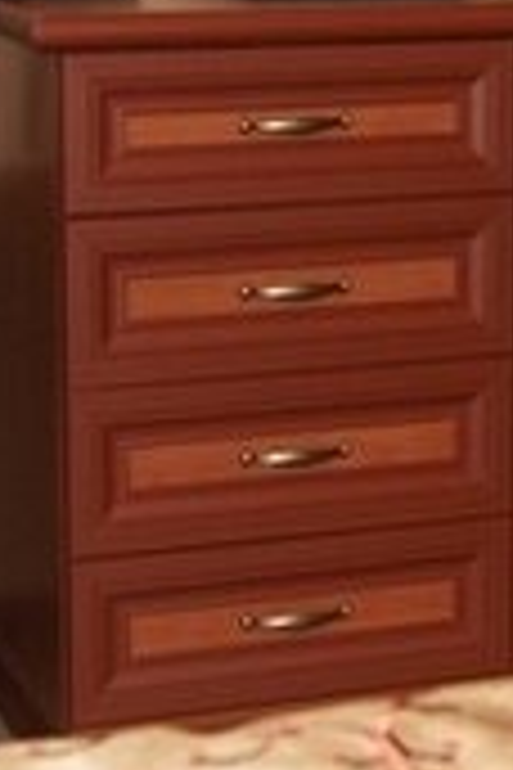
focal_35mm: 120
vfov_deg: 16.8
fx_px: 2565
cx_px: 432
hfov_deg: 11.4
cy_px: 70
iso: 400
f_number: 5.6
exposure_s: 1/60
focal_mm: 22
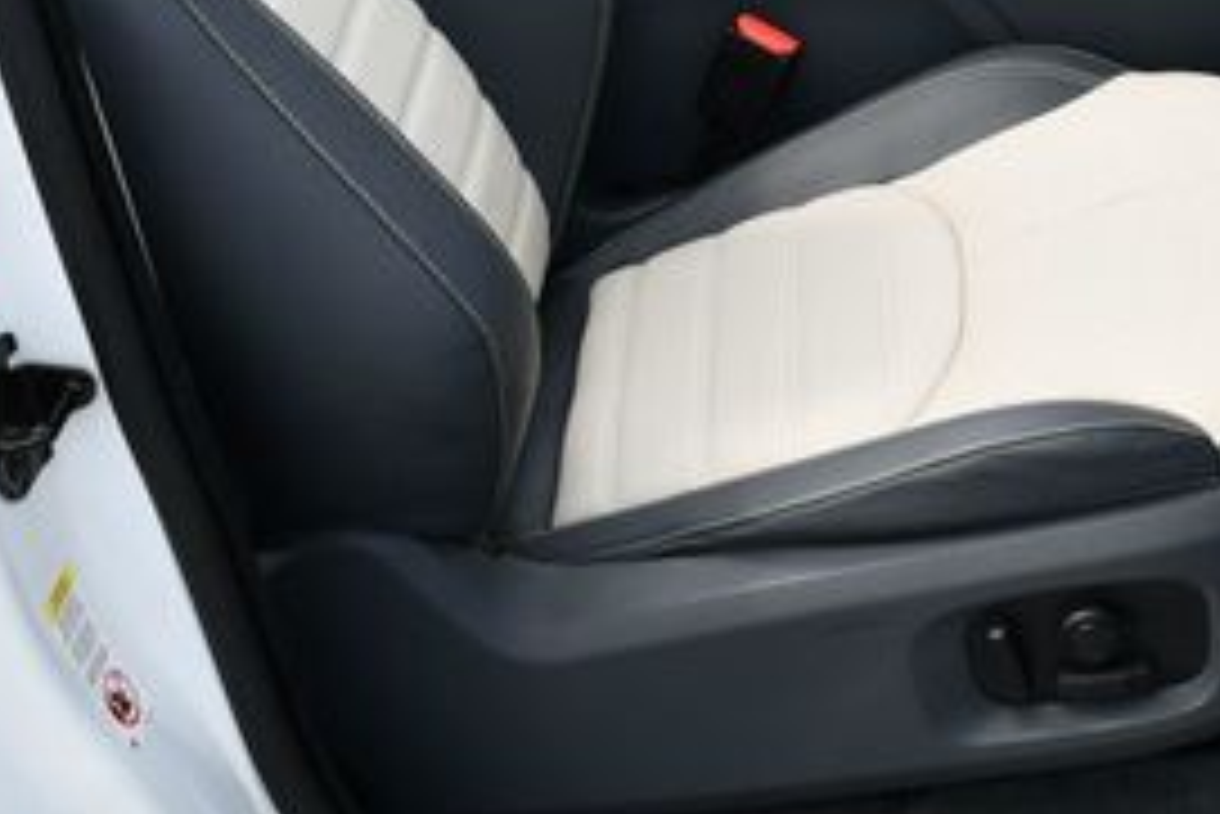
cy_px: -90
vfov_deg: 15.6
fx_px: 2882
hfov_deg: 23.6
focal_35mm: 85
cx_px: 950
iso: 200
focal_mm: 18
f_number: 5.6
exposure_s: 1/250
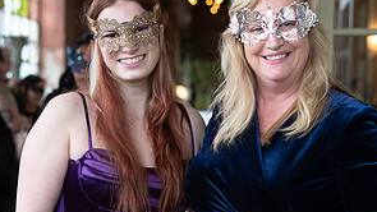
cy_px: 171
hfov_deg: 26.5
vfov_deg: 15.0
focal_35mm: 80
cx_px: 188
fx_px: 800
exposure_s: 1/100
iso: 400
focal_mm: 50
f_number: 2.8
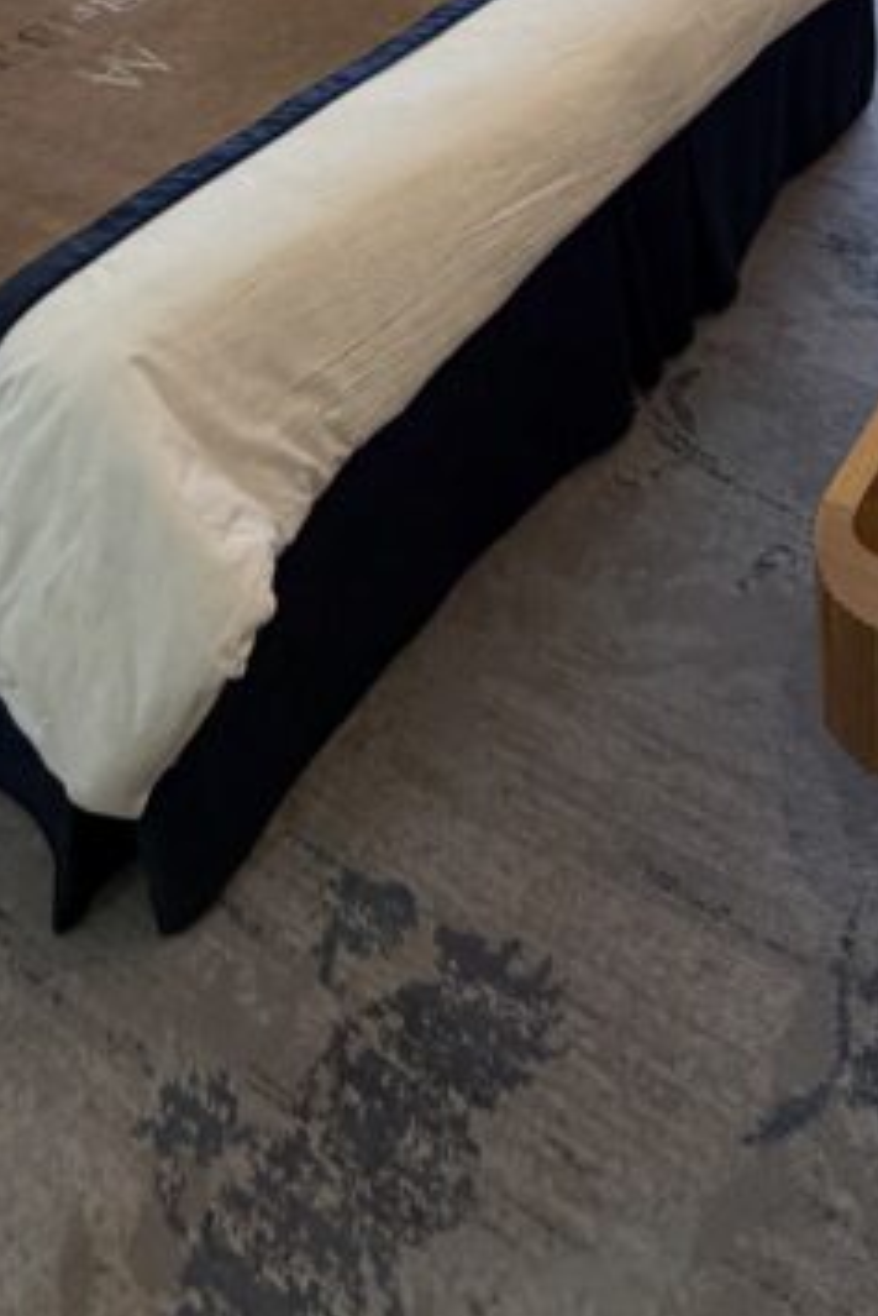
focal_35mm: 42
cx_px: 671
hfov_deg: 31.3
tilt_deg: -18.4
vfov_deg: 36.2
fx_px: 1535
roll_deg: +2.9
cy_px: -256
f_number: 2.2
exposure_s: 1/121
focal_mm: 2.22
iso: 250
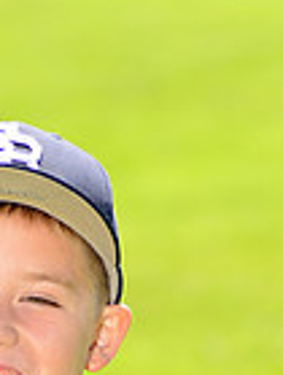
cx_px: 4
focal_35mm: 500
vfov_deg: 3.9
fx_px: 5425
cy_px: 548
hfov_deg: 3.0
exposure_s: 1/250
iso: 100
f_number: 5
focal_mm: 125
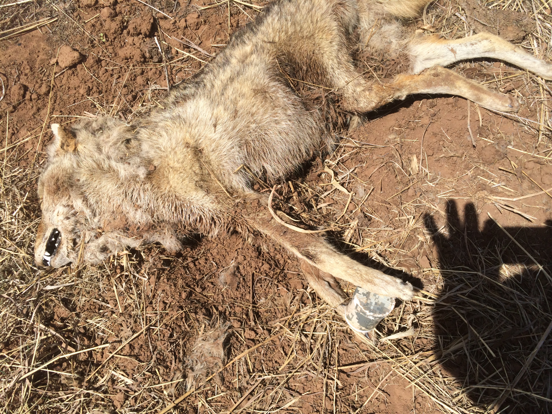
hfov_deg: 60.0
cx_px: 276
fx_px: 478
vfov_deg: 46.8
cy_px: 207
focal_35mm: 30
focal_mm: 4.12
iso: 40
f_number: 2.2
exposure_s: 1/2933
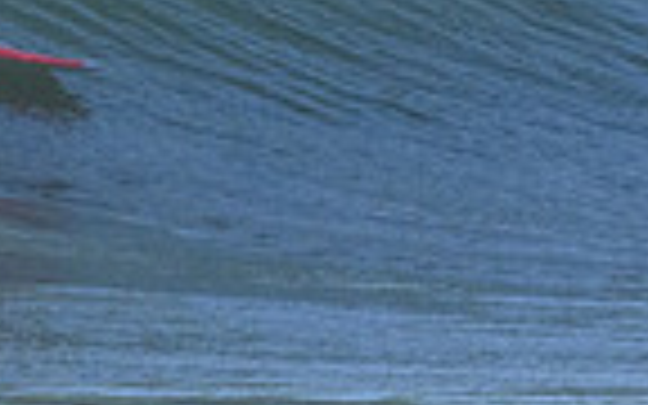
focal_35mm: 3276
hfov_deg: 0.6
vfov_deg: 0.4
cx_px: 45
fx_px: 57854
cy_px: -299
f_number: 11
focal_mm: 800
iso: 4000
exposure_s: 1/2000
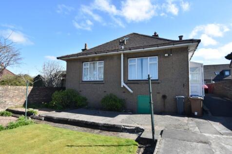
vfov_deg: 63.2
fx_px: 126
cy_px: 77
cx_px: 116
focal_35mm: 20
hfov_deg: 85.4
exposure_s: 1/400
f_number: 5
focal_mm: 13
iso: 100
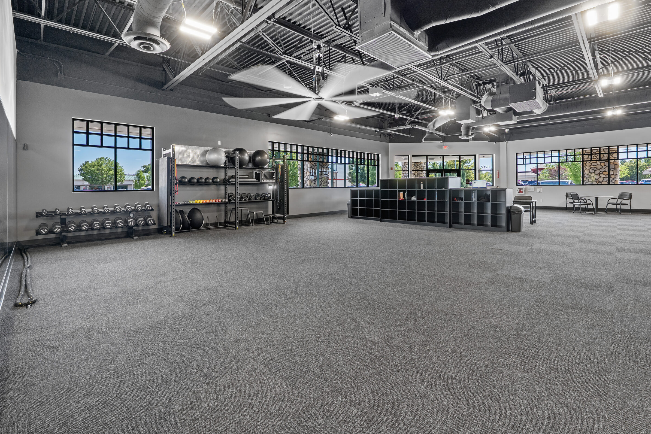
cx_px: 315
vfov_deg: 77.3
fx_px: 271
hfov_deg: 100.4
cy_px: 221
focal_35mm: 15
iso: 400
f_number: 10
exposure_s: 1/6
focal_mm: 14
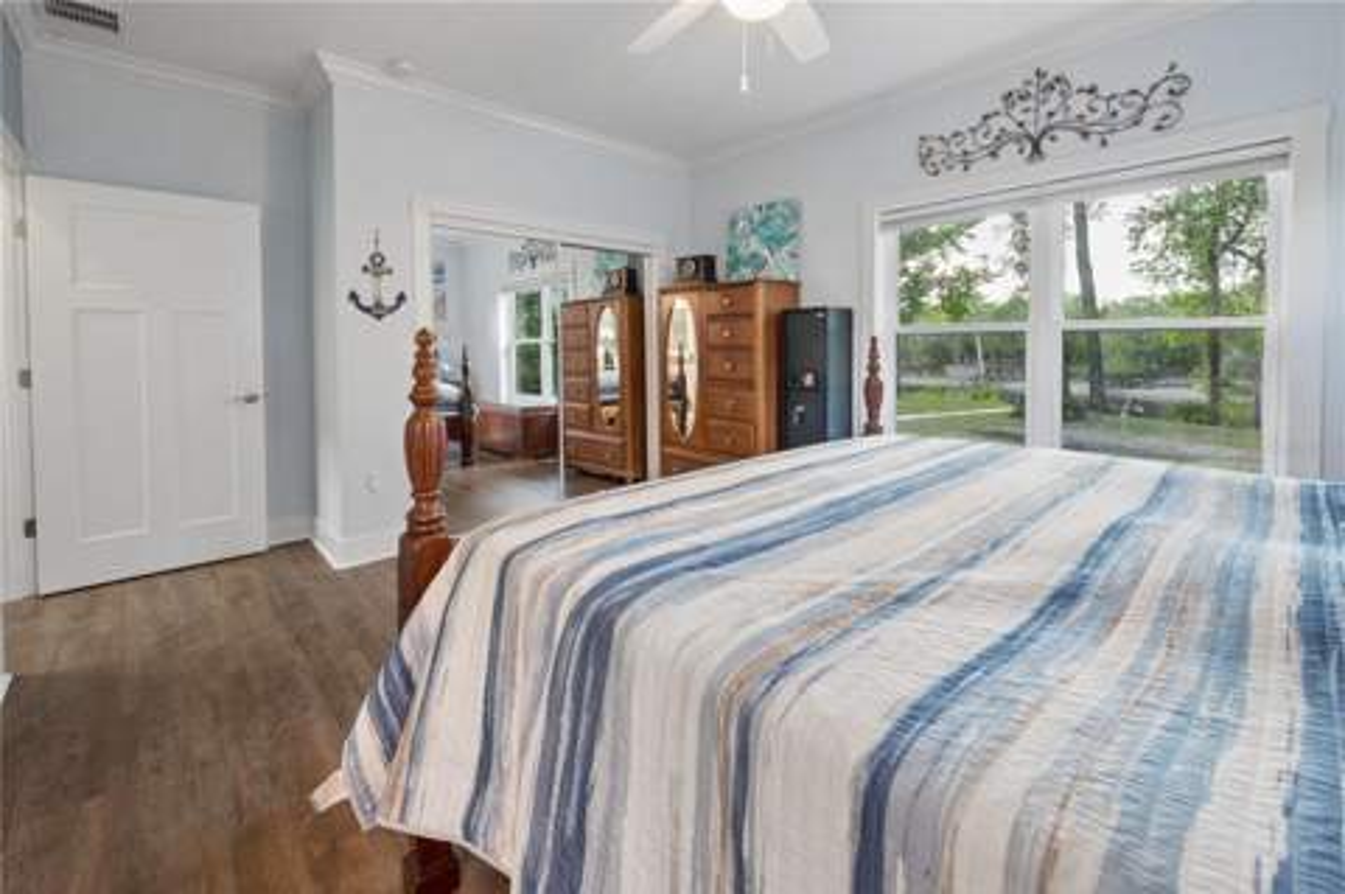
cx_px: 672
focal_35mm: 14
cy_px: 447
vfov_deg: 81.1
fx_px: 523
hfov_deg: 104.3
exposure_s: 1/13
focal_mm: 14
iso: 400
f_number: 8
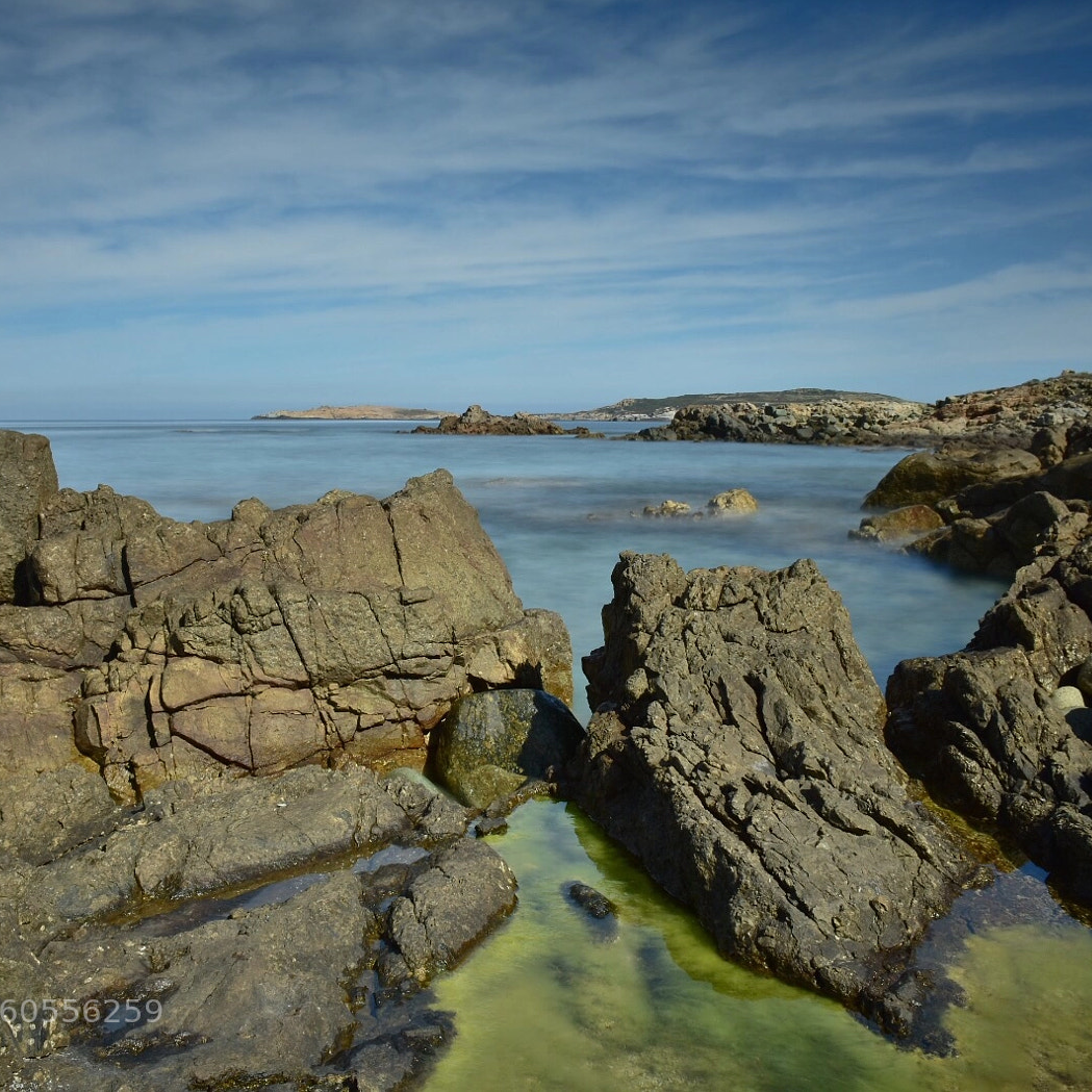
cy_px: 538
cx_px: 451
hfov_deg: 47.0
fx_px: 1249
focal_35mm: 35
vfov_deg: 47.2
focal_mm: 18
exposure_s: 10
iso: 100
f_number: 11
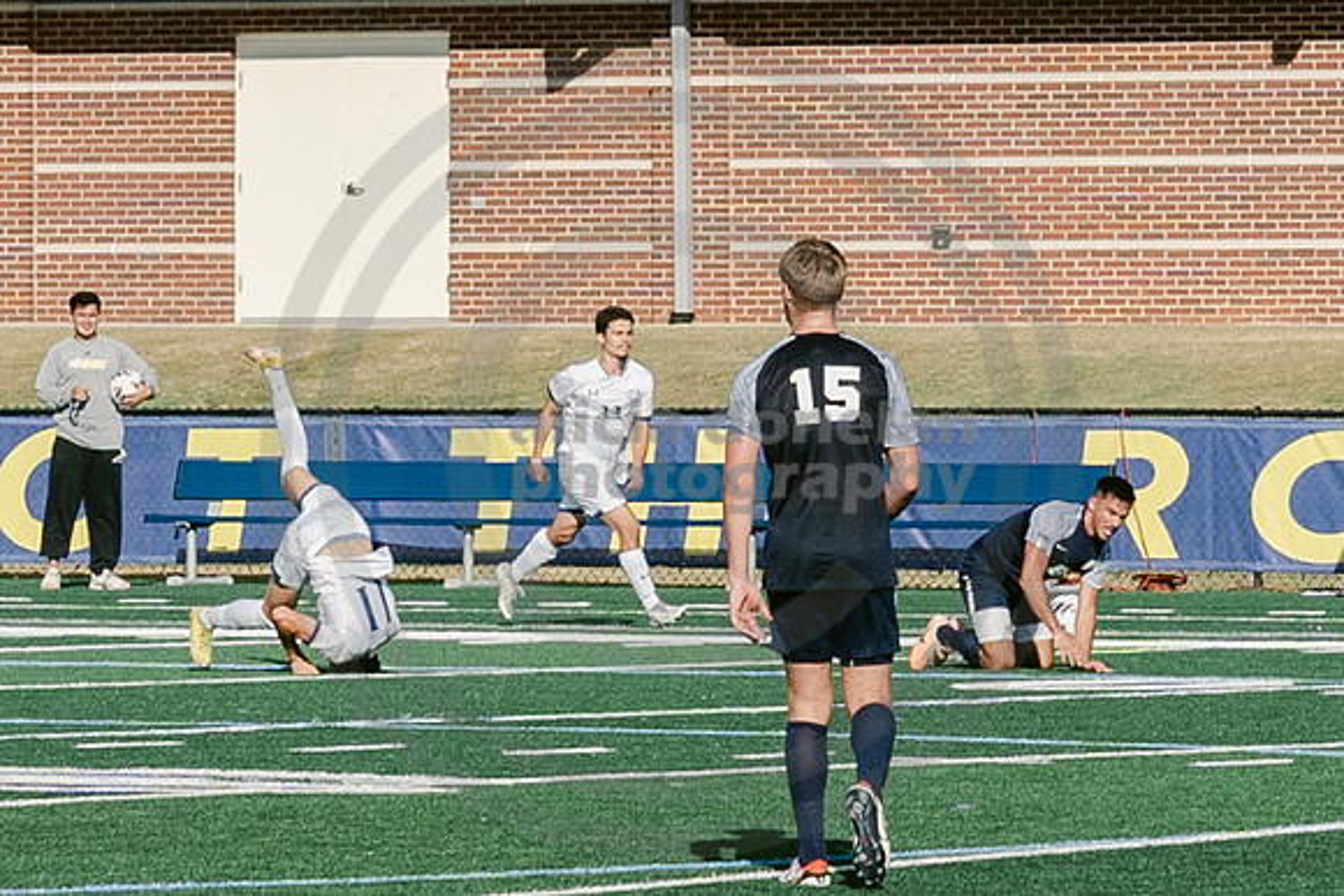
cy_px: 537
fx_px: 15858
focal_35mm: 425
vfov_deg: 3.2
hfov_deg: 4.9
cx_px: 595
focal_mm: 70
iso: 640
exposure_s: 1/4000
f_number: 5.6
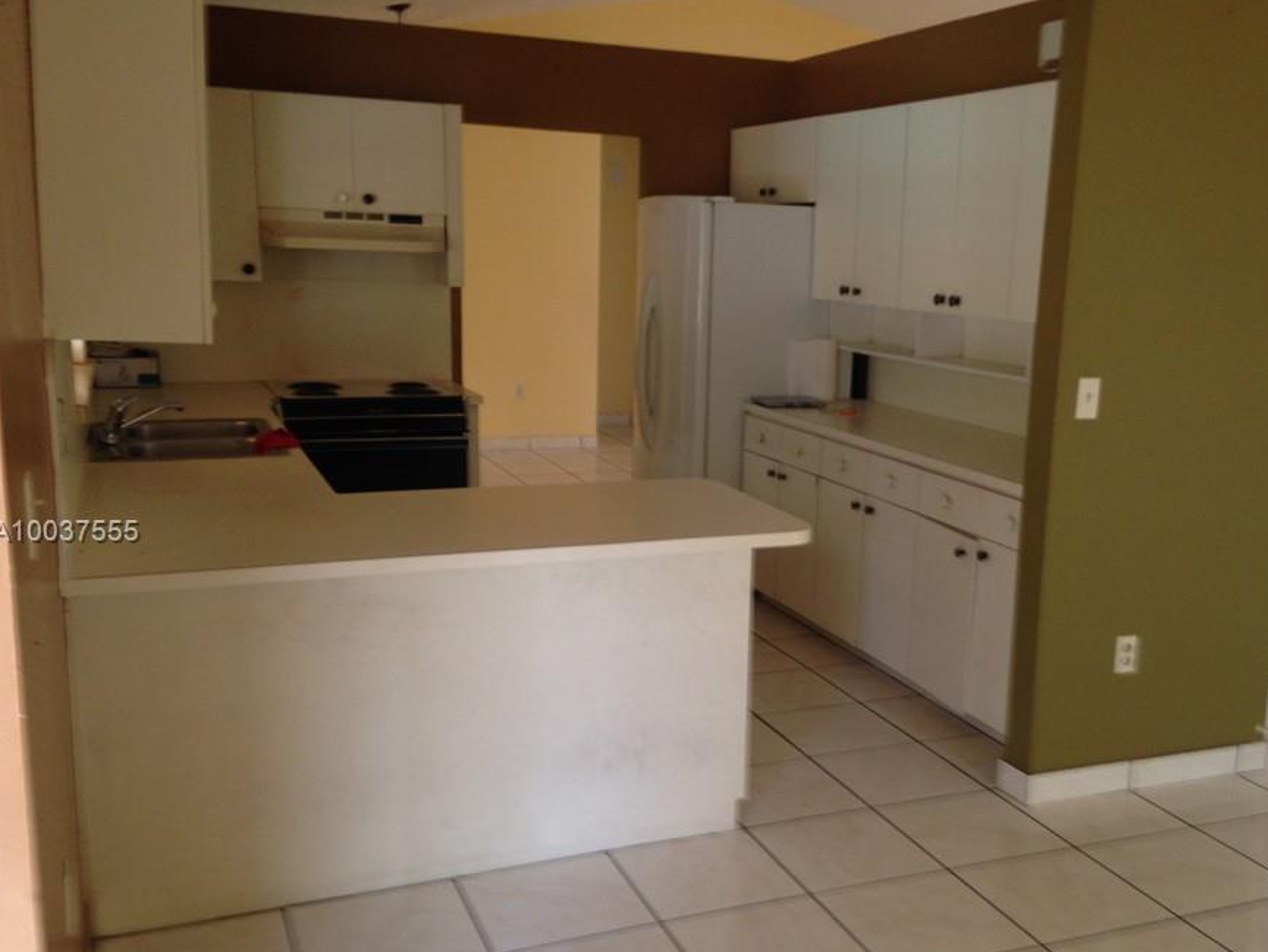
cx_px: 736
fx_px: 1429
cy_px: 533
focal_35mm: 39
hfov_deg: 47.7
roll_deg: -1.4
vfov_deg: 36.8
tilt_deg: -13.6
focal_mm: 4.12
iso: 80
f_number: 2.4
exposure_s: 1/20
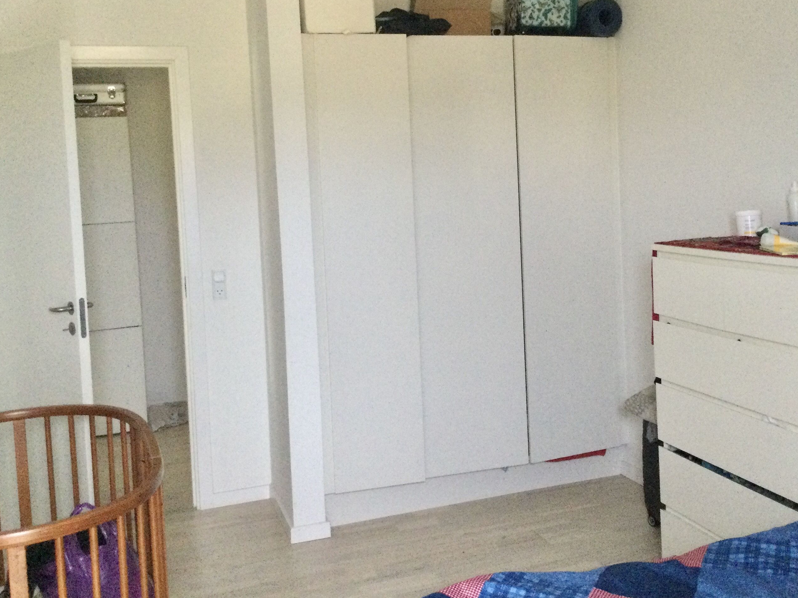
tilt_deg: -3.4
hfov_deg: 46.6
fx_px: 922
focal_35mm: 40
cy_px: 223
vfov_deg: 35.7
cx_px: 468
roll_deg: +1.5
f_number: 2.4
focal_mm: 3.3
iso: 250
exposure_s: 1/25
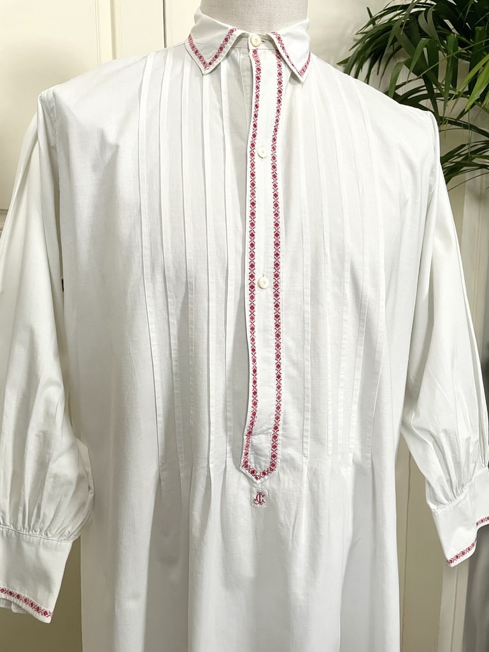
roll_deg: +0.9
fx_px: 490
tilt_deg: -8.0
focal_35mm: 26
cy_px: 326
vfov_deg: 67.3
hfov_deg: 53.1
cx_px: 244
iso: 125
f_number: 1.6
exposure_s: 1/86
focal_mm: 4.2
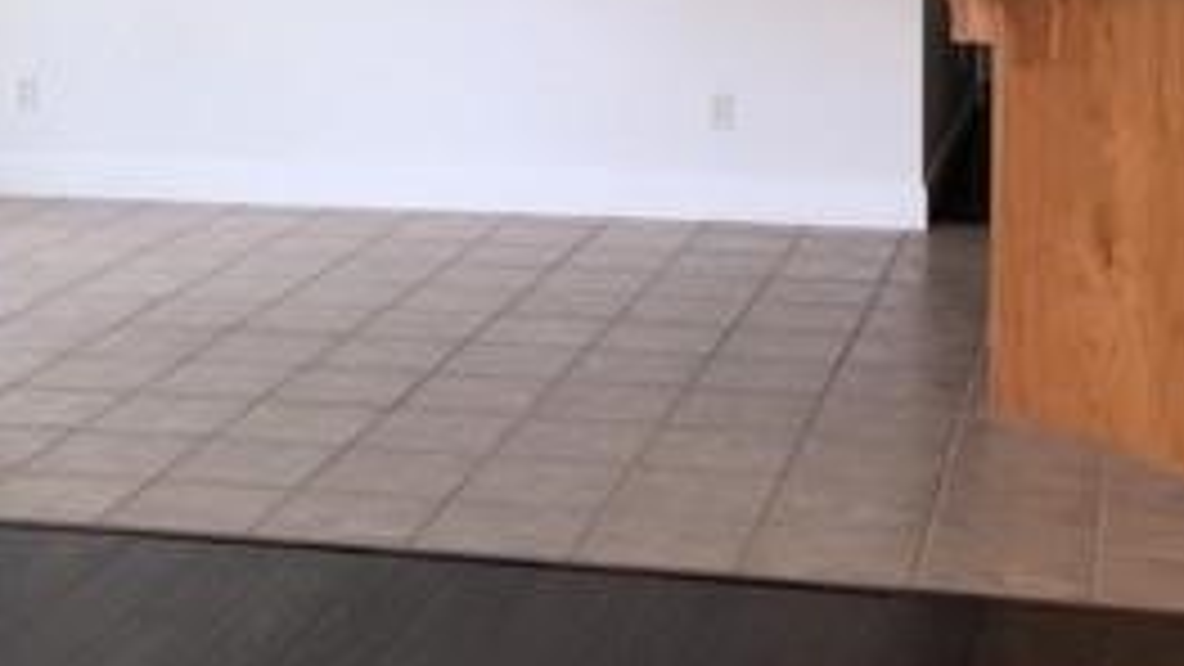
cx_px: 536
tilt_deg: -3.8
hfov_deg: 27.5
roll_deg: +0.5
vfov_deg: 15.3
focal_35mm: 77
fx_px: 2418
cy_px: -50
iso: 25
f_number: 2.2
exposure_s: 1/60
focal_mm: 4.15
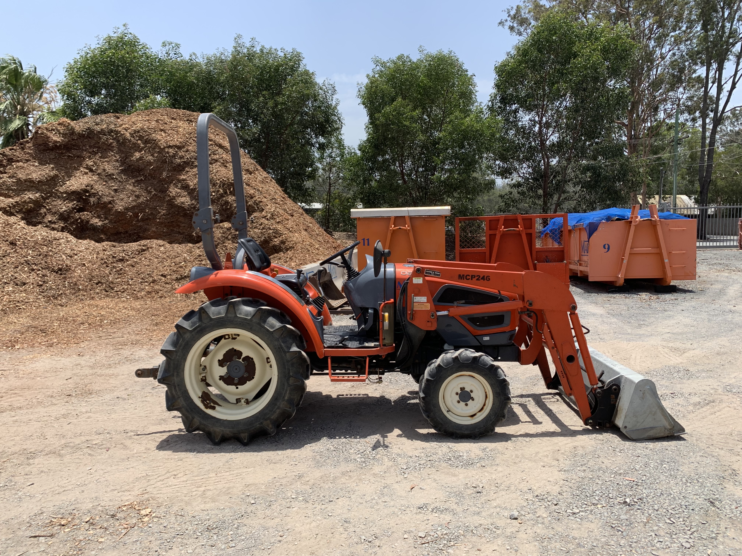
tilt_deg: -4.0
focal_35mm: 26
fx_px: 557
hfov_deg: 67.3
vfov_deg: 53.1
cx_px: 371
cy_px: 278
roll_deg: +1.1
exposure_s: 1/1992
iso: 25
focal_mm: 4.25
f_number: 1.8
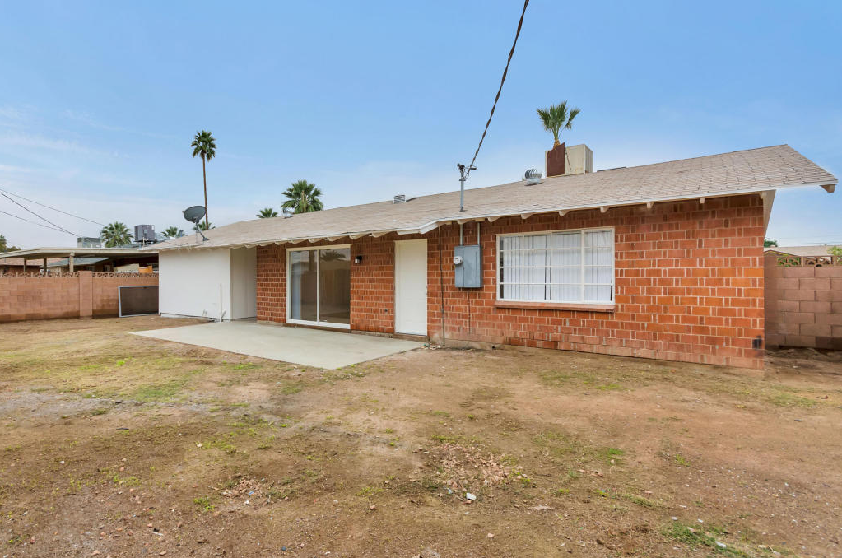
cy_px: 263
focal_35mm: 17
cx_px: 369
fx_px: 397
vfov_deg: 70.2
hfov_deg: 92.9
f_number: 7.1
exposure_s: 1/200
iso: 500
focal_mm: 10
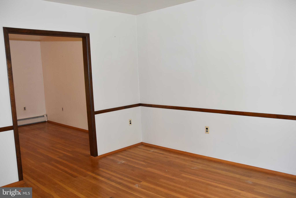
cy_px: 99
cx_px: 148
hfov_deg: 57.2
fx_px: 271
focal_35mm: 33
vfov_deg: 40.0
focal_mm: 22
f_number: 5
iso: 800
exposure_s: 1/100
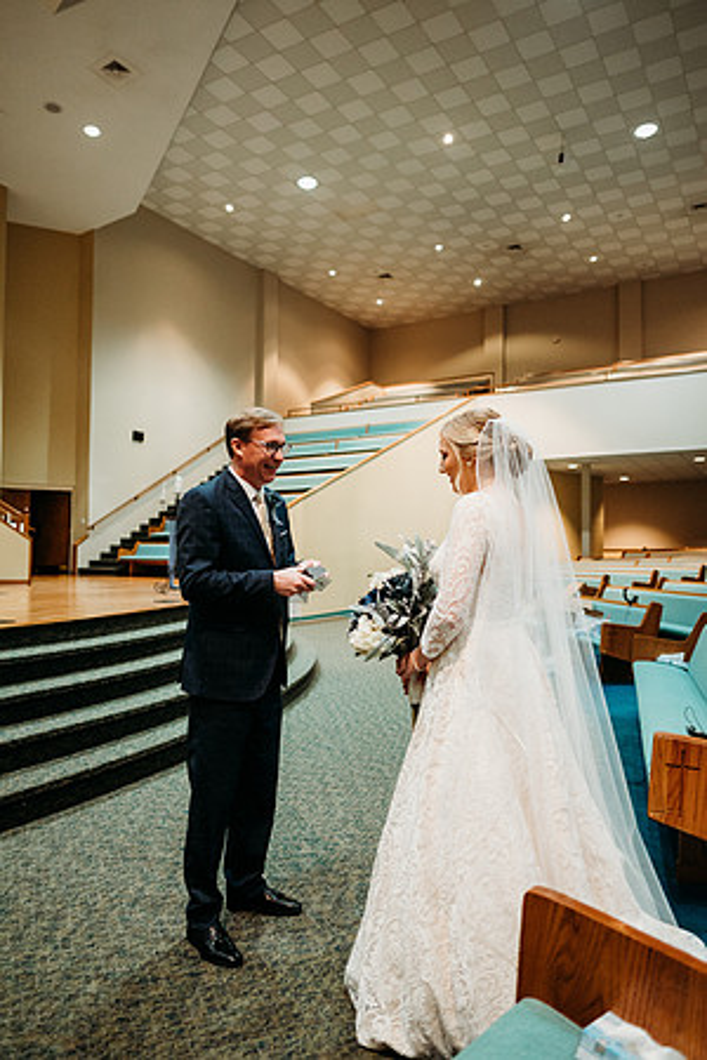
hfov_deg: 53.1
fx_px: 707
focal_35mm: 24
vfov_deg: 73.7
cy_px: 530
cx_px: 354
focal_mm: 24
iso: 2000
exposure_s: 1/125
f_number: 1.8
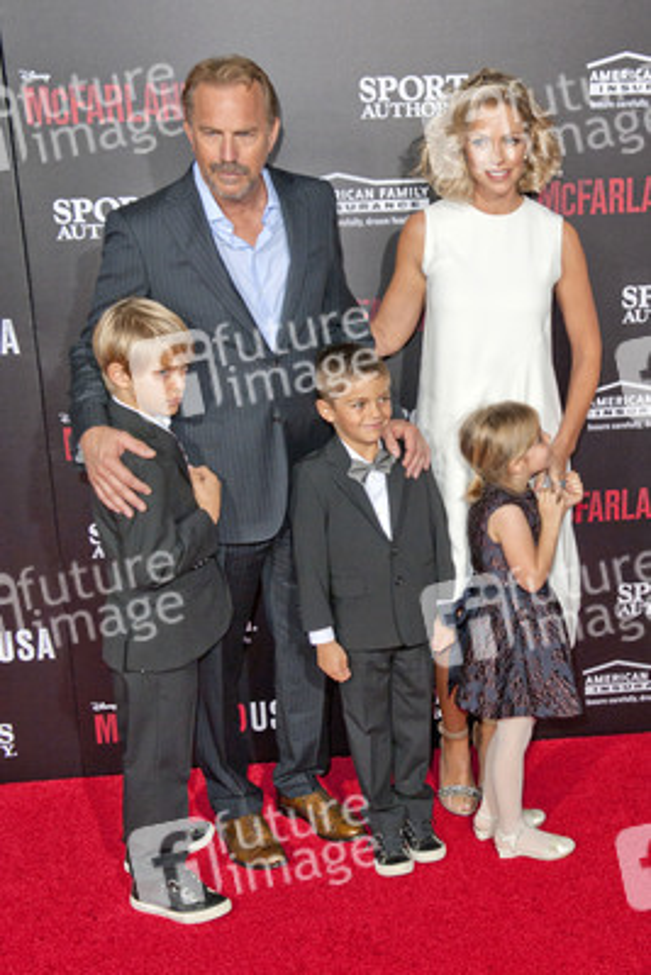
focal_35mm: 38
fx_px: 1030
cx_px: 326
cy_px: 488
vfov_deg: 50.7
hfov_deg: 35.1
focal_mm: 38
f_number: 4.5
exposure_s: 1/400
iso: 400
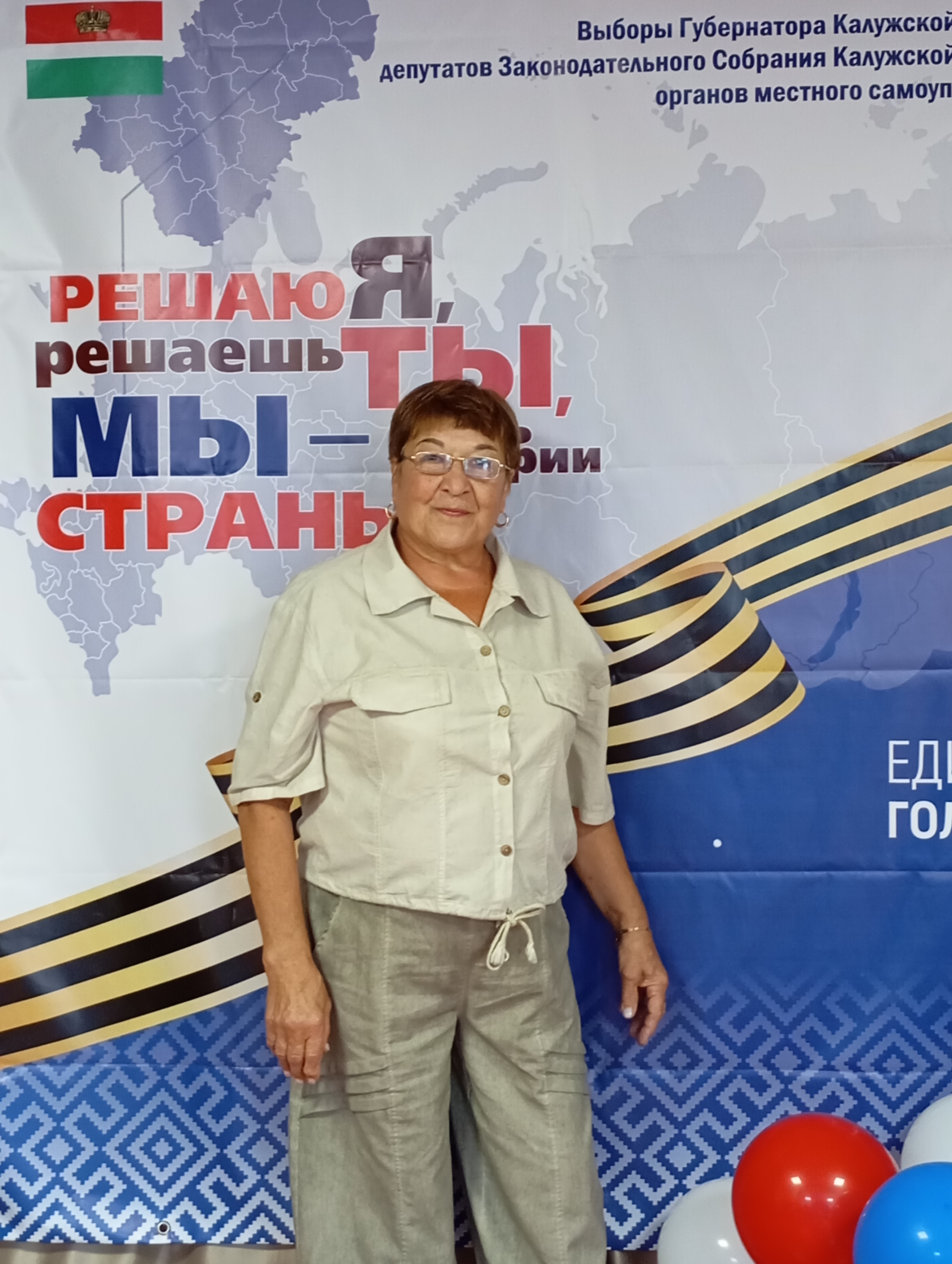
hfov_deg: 24.1
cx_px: 476
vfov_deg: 31.6
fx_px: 2231
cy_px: 632
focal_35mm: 61
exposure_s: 1/25
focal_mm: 4.27
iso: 1239
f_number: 1.8
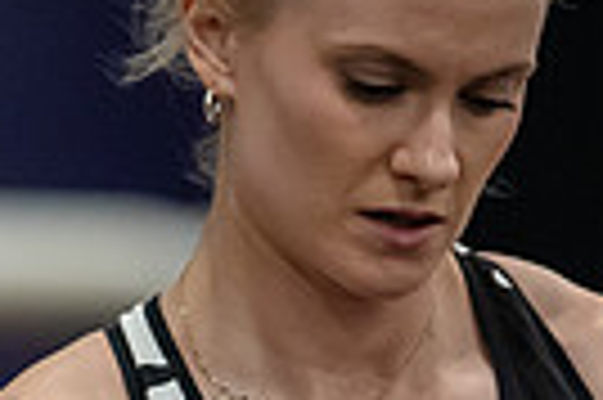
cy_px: 627
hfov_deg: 1.6
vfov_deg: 1.1
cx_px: 212
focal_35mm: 1299
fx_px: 21732
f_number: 2.8
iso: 5000
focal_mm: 300
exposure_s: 1/640
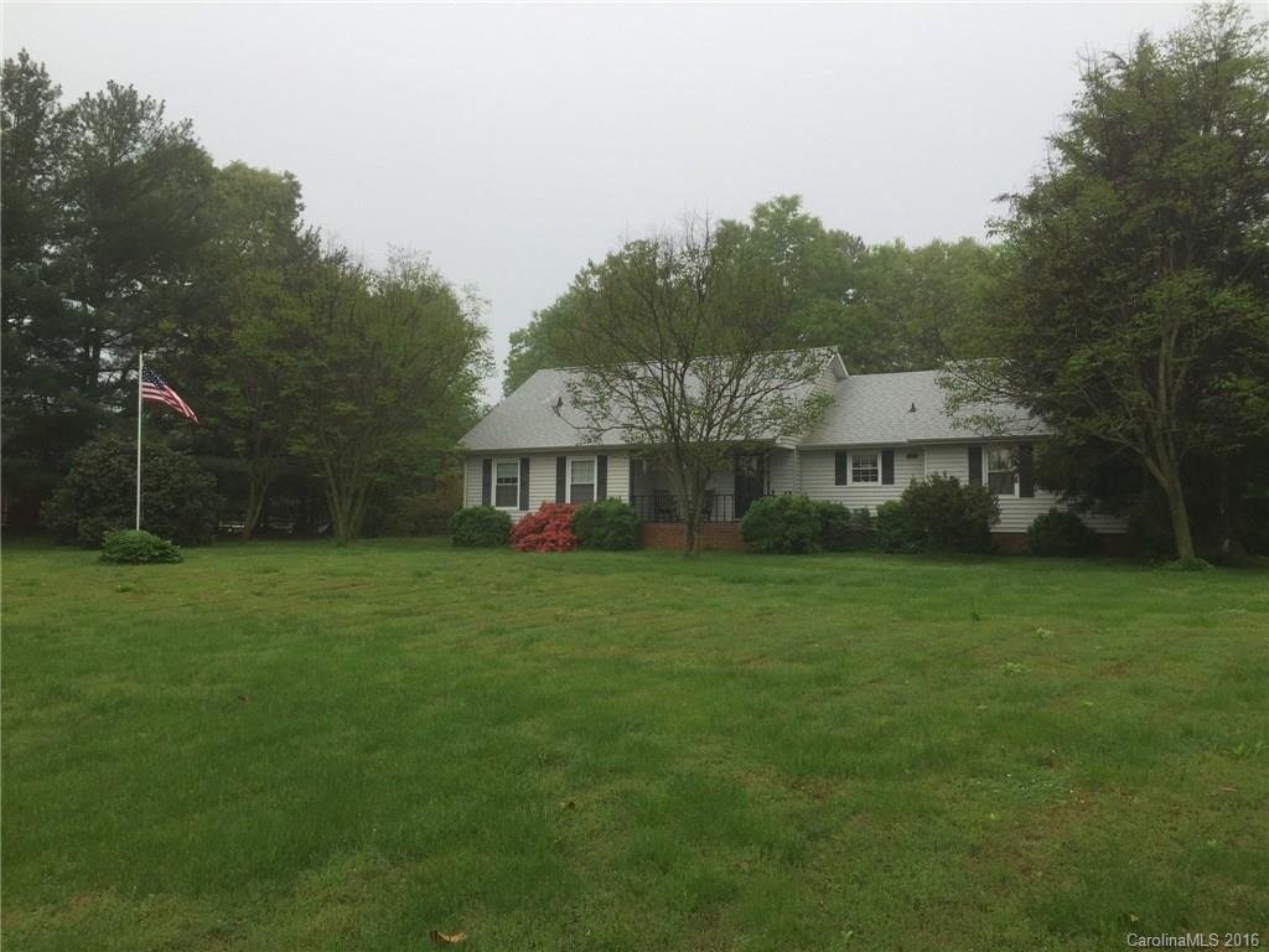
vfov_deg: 48.2
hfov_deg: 61.7
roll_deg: -0.5
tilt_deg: +4.9
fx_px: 1063
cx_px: 634
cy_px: 476
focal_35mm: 29
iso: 32
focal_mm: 4.15
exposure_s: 1/760
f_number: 2.2
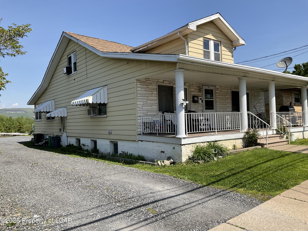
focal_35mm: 29
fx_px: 258
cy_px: 116
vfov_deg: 48.2
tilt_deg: +0.7
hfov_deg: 61.7
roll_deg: +1.6
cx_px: 154
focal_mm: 3
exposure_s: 1/1786
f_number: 1.8
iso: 16
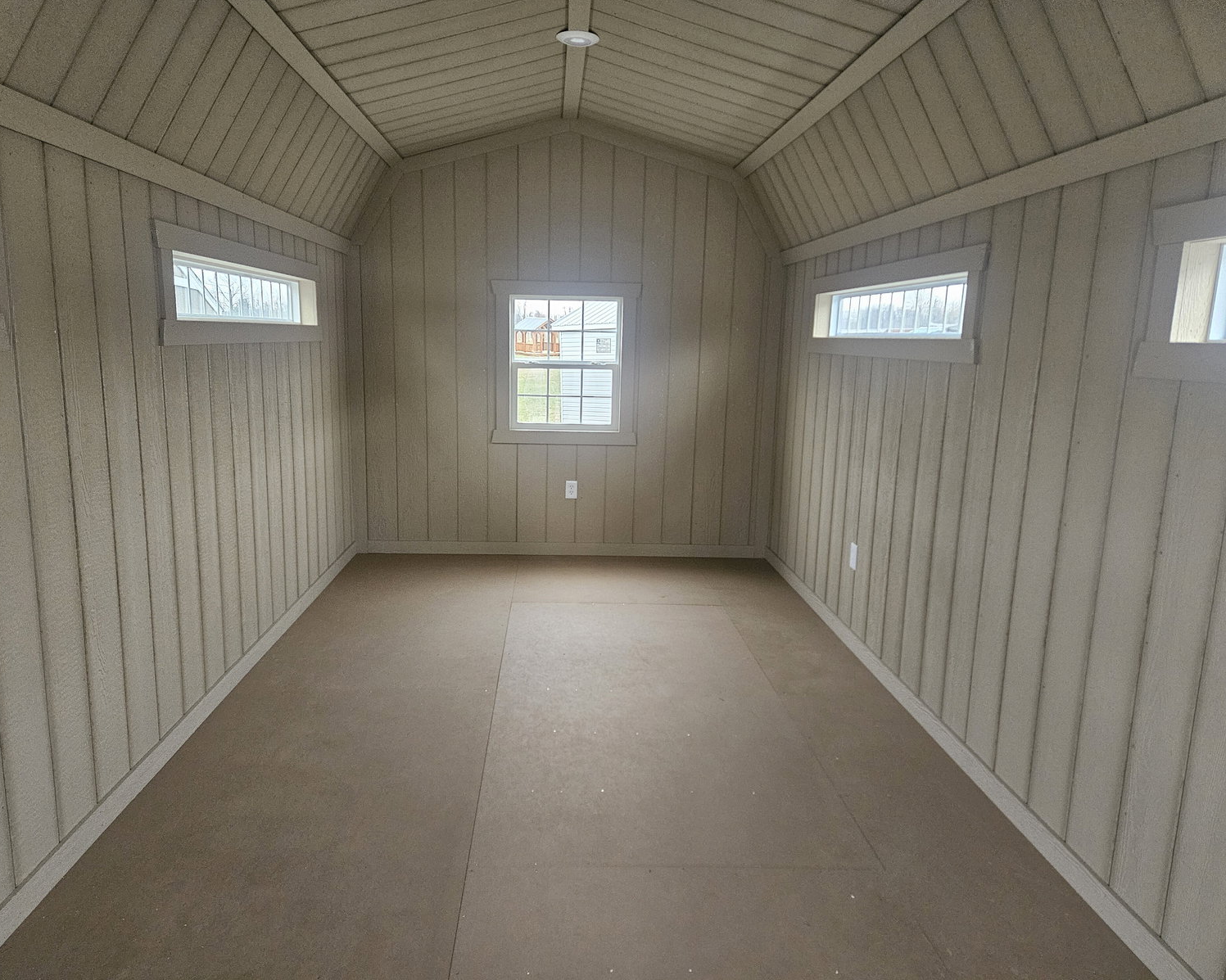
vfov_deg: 58.8
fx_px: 871
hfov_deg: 70.3
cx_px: 591
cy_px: 490
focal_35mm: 24
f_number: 1.8
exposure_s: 1/120
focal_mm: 5.4
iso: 800
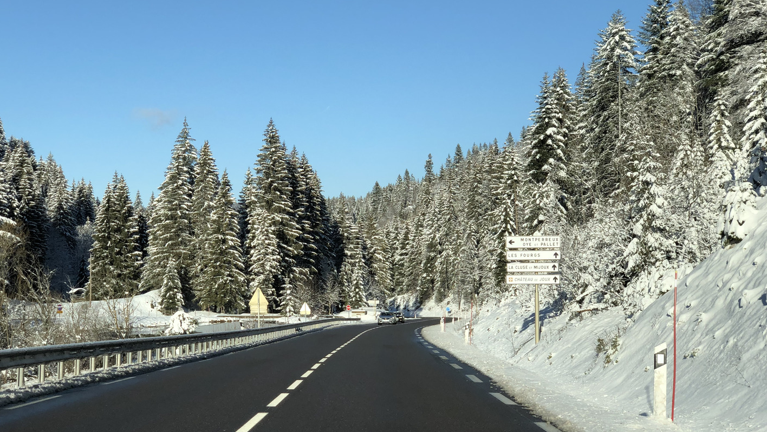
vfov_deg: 18.8
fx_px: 1302
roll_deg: -2.7
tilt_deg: -0.5
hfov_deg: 32.8
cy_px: 257
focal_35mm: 64
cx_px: 335
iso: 16
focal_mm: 6
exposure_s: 1/1312
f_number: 2.4
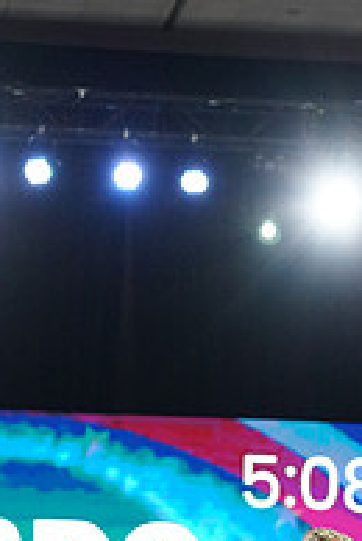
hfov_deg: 6.6
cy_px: 764
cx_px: 88
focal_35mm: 209
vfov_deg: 9.6
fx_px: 3141
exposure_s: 1/320
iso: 2500
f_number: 4
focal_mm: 70
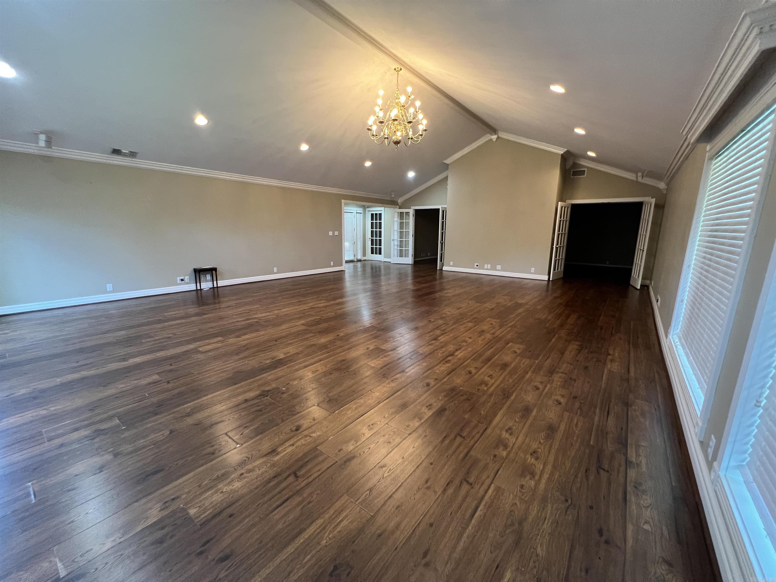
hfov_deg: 106.2
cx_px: 388
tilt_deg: -12.0
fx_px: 291
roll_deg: -0.7
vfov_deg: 89.9
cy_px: 291
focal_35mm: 13
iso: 400
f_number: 1.8
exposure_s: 1/60
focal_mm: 1.57
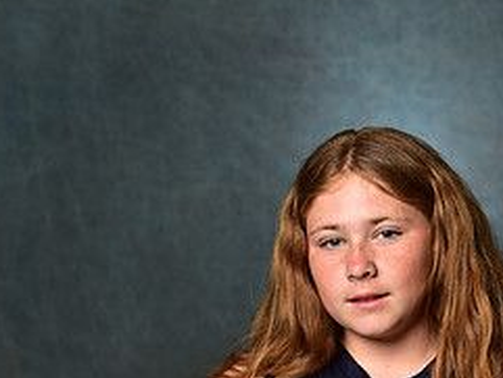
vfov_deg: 7.4
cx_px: 343
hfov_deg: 9.9
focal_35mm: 199
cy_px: 453
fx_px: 2893
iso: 250
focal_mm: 86
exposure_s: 1/160
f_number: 4.5
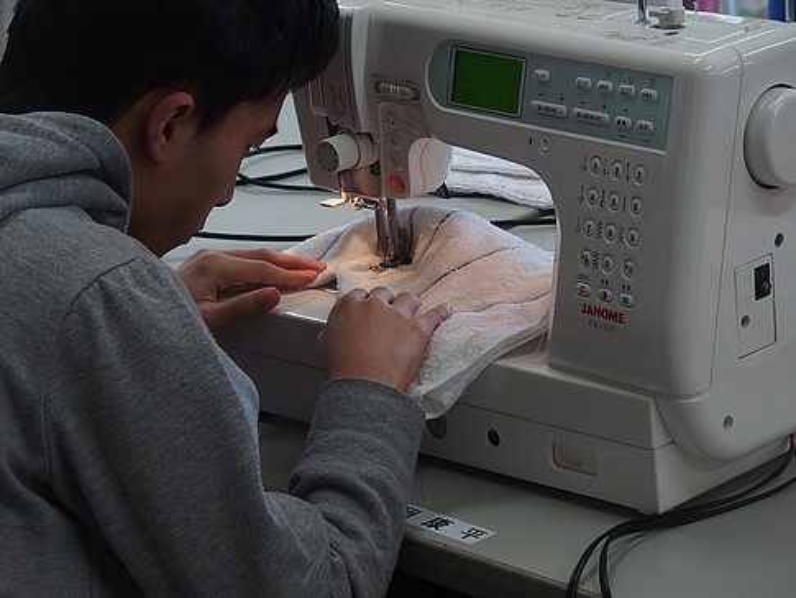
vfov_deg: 11.4
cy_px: 299
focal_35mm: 130
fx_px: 2990
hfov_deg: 15.2
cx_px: 398
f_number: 3.5
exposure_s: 1/50
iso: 100
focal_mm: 23.5
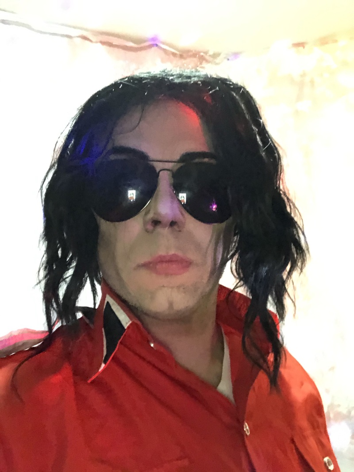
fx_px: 436
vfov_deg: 56.8
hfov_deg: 44.2
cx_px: 177
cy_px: 236
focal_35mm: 32
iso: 1600
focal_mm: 2.87
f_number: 2.2
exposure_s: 1/15
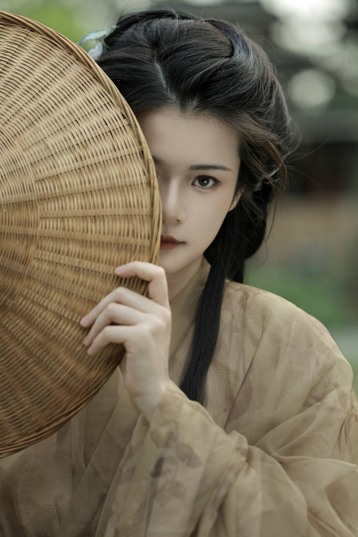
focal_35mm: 114
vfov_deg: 17.9
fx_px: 1700
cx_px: 179
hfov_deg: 12.0
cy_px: 268
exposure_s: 1/400
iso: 100
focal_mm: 115
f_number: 2.8
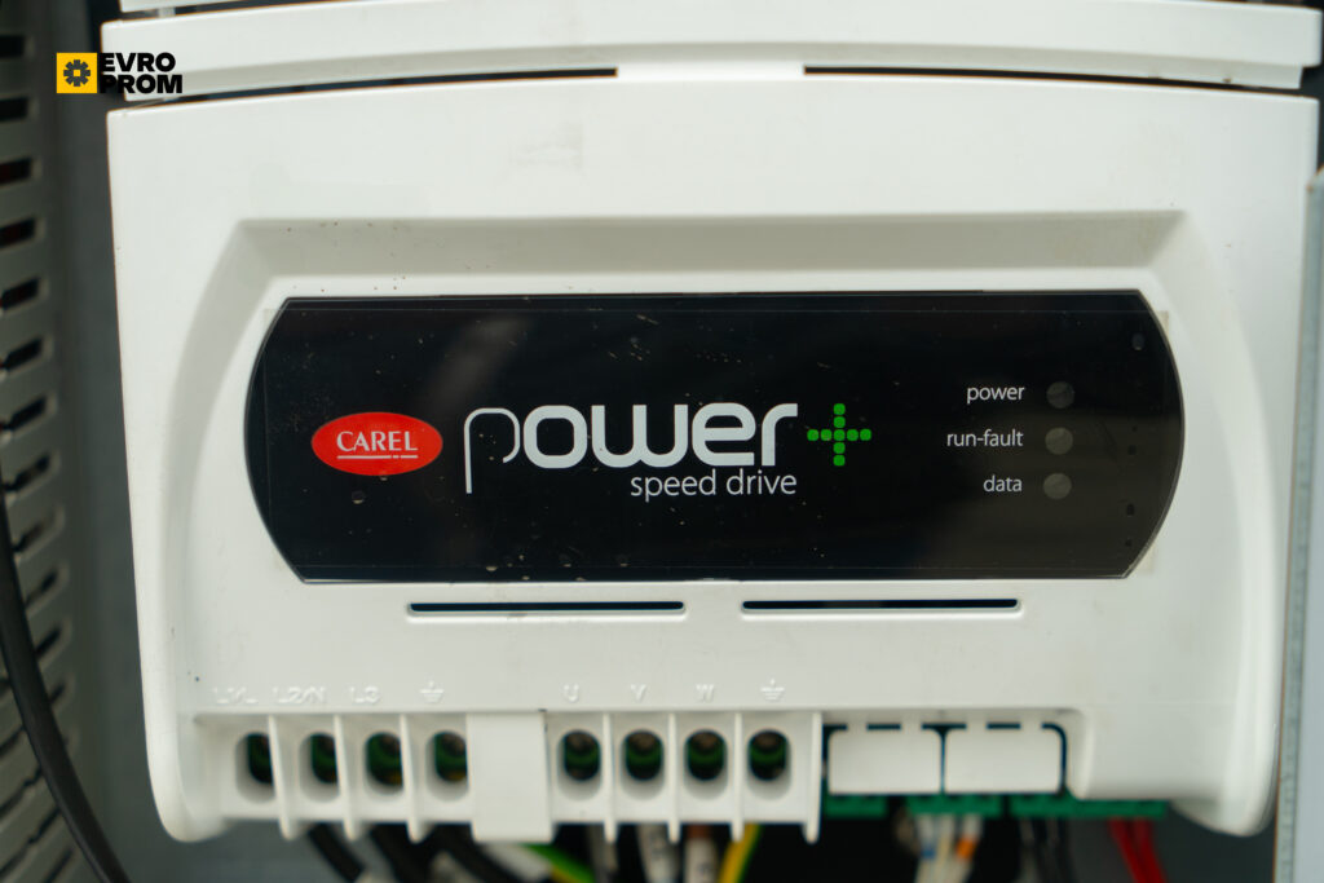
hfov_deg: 35.0
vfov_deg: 23.8
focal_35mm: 57
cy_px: 442
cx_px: 662
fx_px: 2096
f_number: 5
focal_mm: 57
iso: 250
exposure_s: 1/160
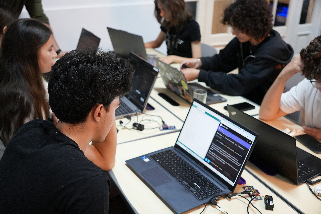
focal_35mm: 40
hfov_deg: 47.9
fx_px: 361
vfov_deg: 33.0
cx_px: 160
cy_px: 107
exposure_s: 1/160
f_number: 2.8
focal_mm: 27
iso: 2000
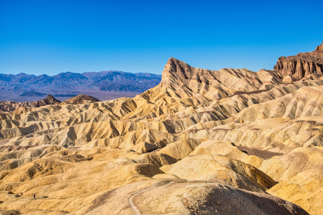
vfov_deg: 37.8
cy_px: 108
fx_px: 314
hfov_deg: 54.4
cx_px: 162
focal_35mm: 35
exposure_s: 1/200
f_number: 18
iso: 125
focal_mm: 35
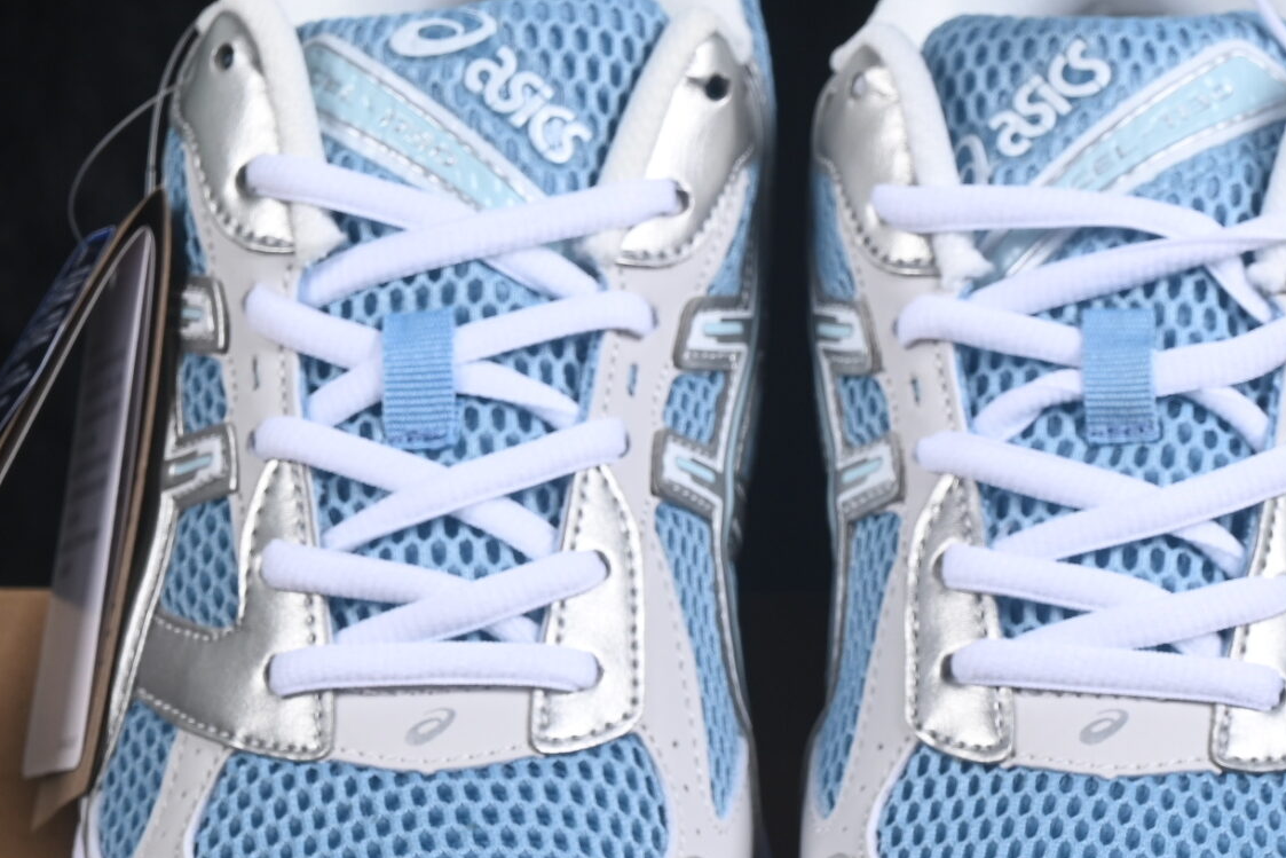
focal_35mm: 171
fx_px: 6109
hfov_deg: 12.0
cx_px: 788
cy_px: 637
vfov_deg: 8.0
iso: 160
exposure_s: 1/80
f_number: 8
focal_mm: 50
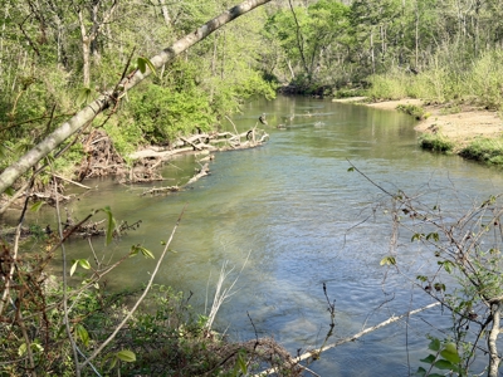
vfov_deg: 30.3
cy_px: 188
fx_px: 697
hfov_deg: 39.7
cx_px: 252
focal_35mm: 48
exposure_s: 1/1838
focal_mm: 6.76
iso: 64
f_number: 1.78
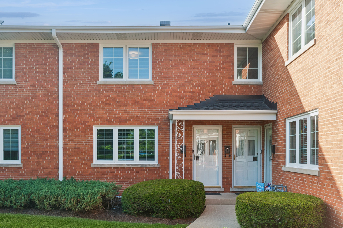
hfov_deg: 54.5
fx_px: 333
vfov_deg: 37.8
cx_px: 172
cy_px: 114
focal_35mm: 35
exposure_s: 1/200
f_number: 8
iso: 400
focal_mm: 35
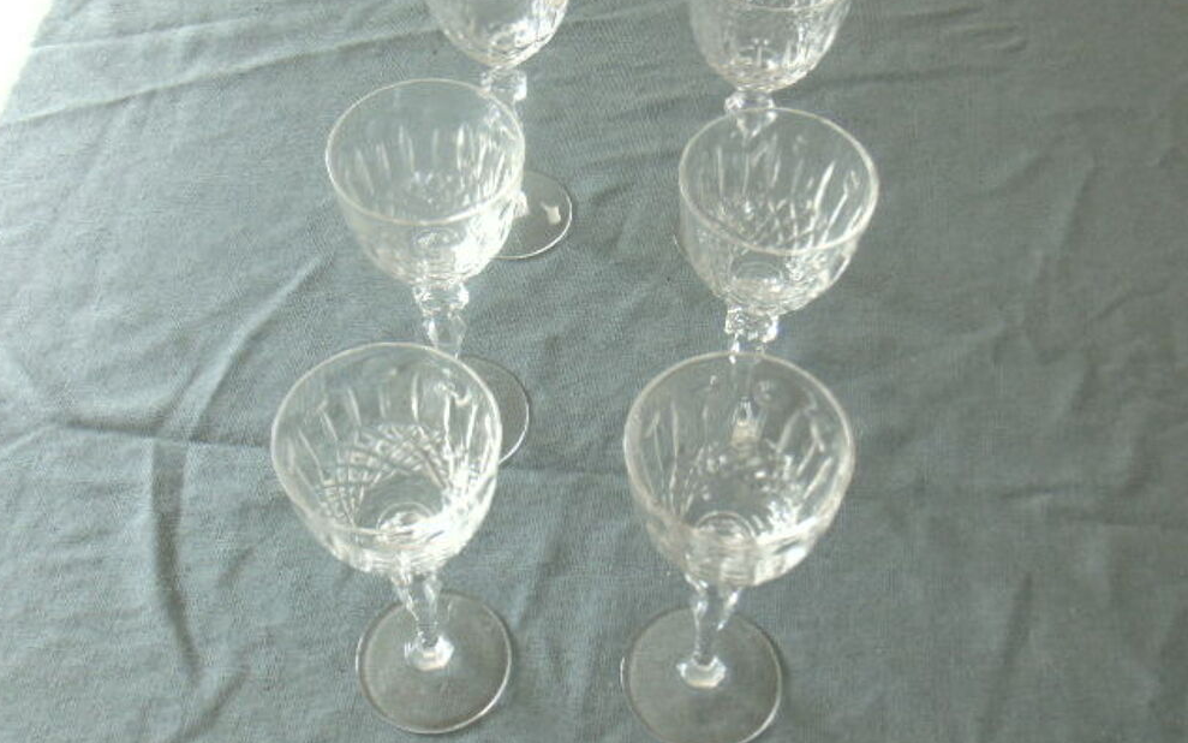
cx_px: 589
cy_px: 320
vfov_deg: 28.6
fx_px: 1457
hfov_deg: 44.4
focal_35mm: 45
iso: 80
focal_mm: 7.6
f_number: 3.3
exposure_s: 1/50
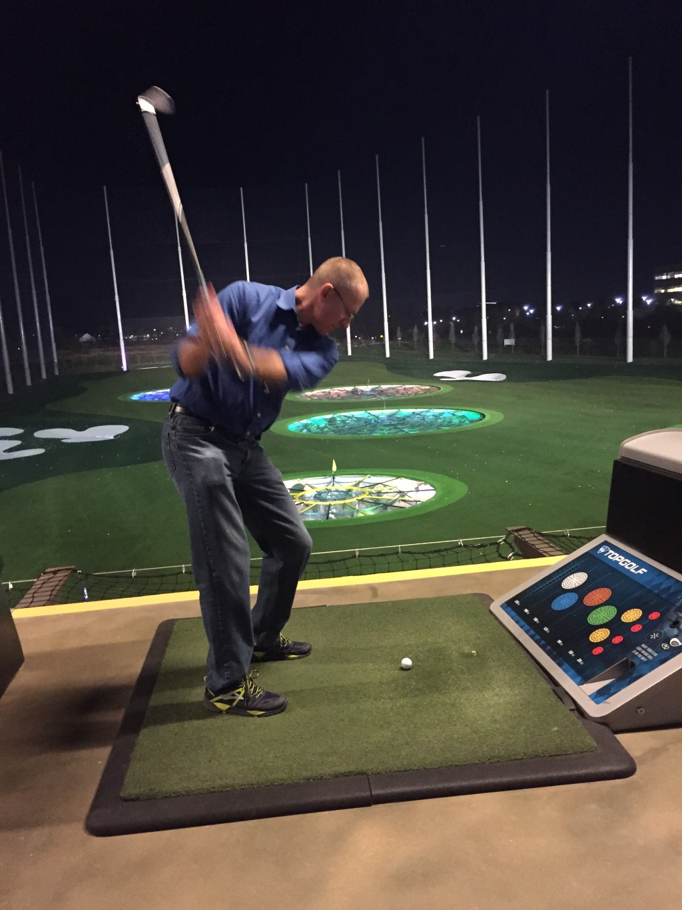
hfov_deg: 48.2
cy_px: 455
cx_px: 341
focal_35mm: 29
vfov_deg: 61.7
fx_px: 762
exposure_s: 1/15
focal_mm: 4.15
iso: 400
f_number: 2.2
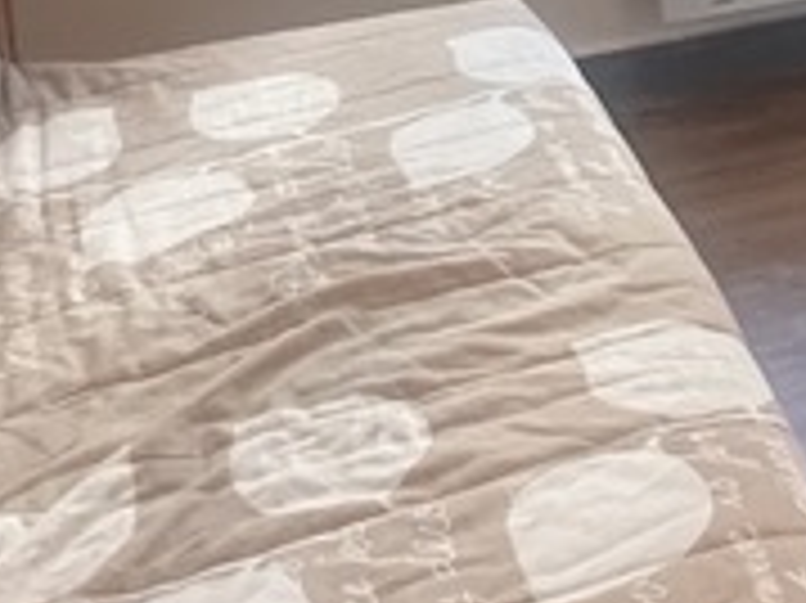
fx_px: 1955
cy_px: -333
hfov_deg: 19.9
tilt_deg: -11.6
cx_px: 1232
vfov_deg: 15.9
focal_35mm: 84
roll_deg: +0.3
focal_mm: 1.57
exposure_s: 1/60
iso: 640
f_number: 1.8
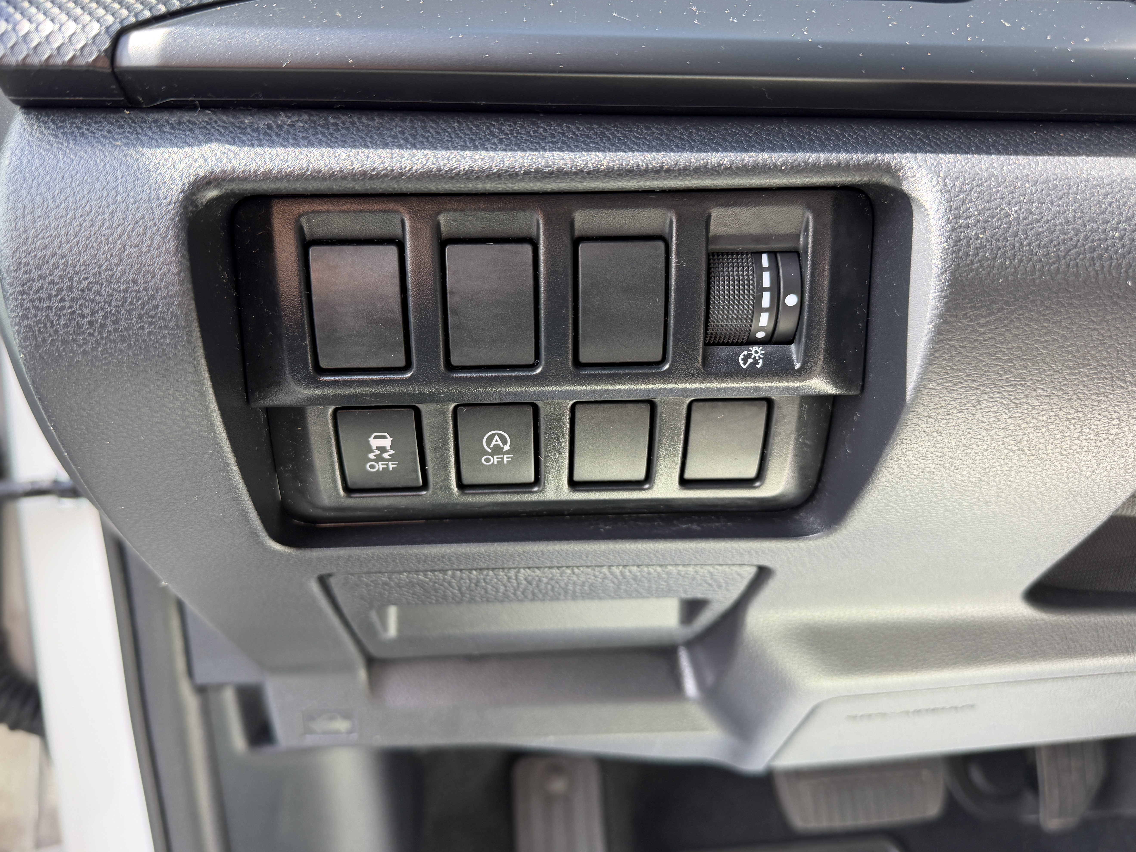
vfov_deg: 53.1
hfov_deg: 67.3
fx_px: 853
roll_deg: +0.5
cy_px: 414
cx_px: 556
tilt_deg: -18.1
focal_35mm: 26
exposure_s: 1/157
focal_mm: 6.76
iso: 125
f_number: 1.78
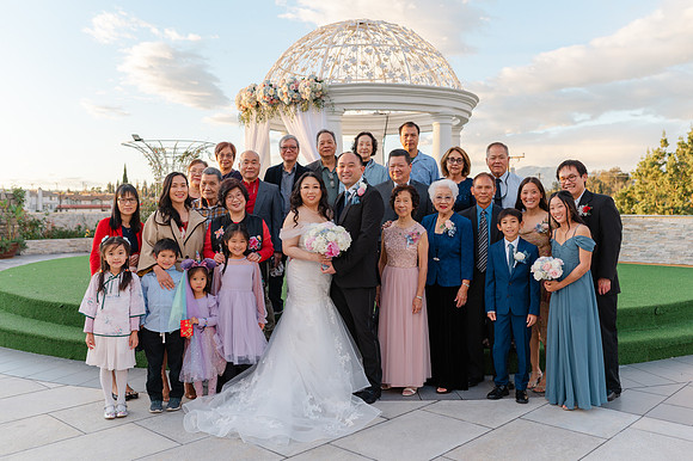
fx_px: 673
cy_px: 230
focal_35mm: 35
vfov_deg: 37.8
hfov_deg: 54.5
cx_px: 346
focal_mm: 35
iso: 100
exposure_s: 1/200
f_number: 4
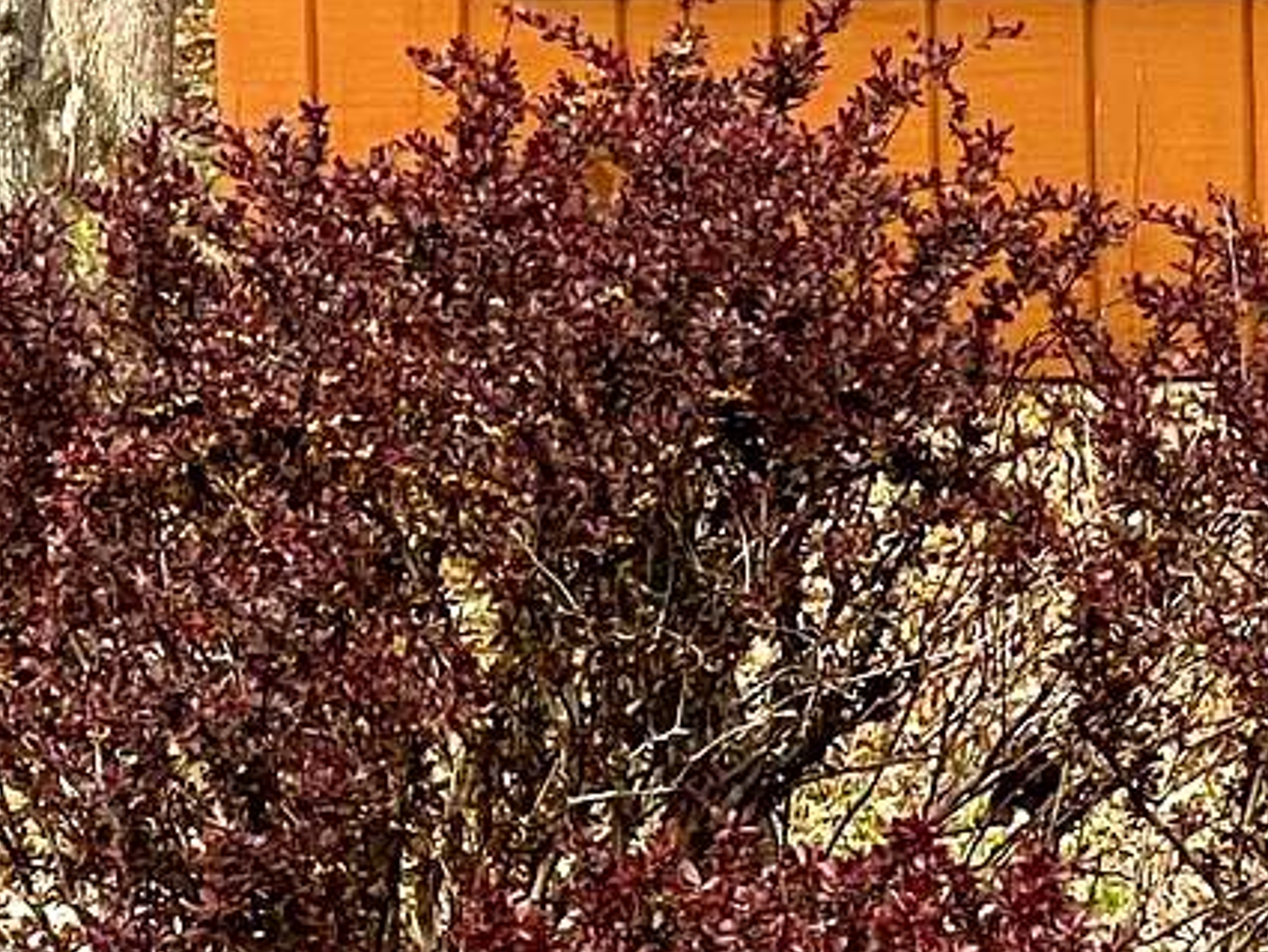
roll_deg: +0.9
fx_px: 13594
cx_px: 823
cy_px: -731
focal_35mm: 371
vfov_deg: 4.0
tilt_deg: -1.3
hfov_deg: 5.3
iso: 32
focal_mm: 9
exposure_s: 1/285
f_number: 2.8
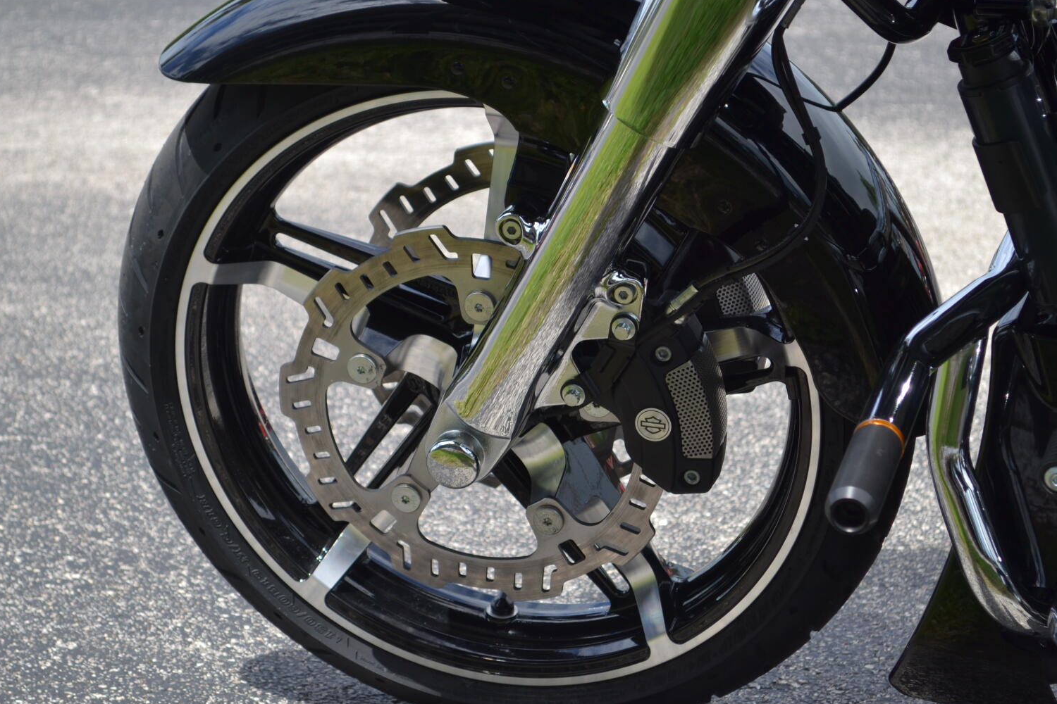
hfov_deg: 20.4
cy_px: 308
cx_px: 516
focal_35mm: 100
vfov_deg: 13.7
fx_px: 2936
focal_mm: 50
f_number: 5.6
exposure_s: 1/320
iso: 100
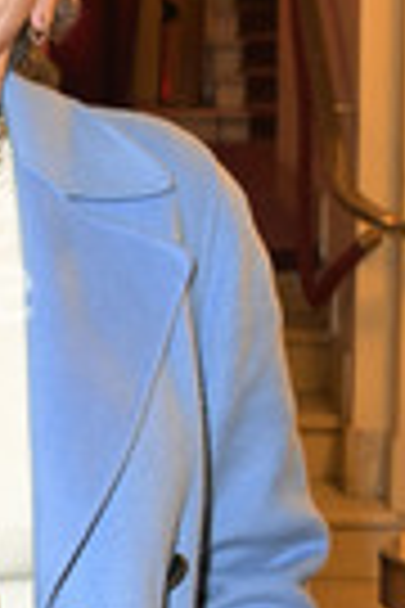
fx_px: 1603
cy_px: 522
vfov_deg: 21.1
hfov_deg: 14.0
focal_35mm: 95
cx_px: -68
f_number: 5.6
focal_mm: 32
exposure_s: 1/60
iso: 3200
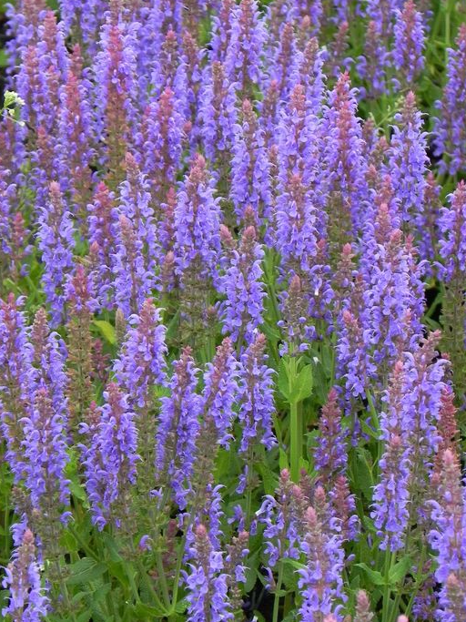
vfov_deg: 5.8
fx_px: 6123
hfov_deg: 4.4
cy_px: 299
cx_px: 202
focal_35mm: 341
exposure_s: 1/60
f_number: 5
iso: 160
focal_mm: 51.8
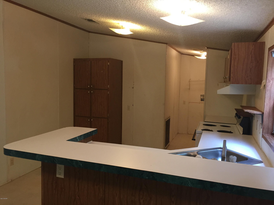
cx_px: 137
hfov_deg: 61.7
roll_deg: -1.5
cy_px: 102
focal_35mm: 29
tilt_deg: -4.4
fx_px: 230
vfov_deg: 48.2
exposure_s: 1/30
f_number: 2.2
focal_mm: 4.15
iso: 125
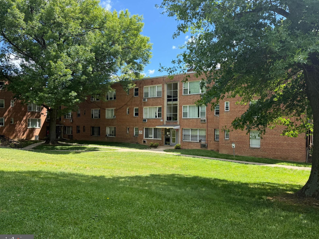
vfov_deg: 54.9
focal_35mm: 25
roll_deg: -1.1
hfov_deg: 69.4
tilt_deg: +3.2
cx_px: 159
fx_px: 230
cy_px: 123
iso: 100
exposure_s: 1/1585
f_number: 1.78
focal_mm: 6.76
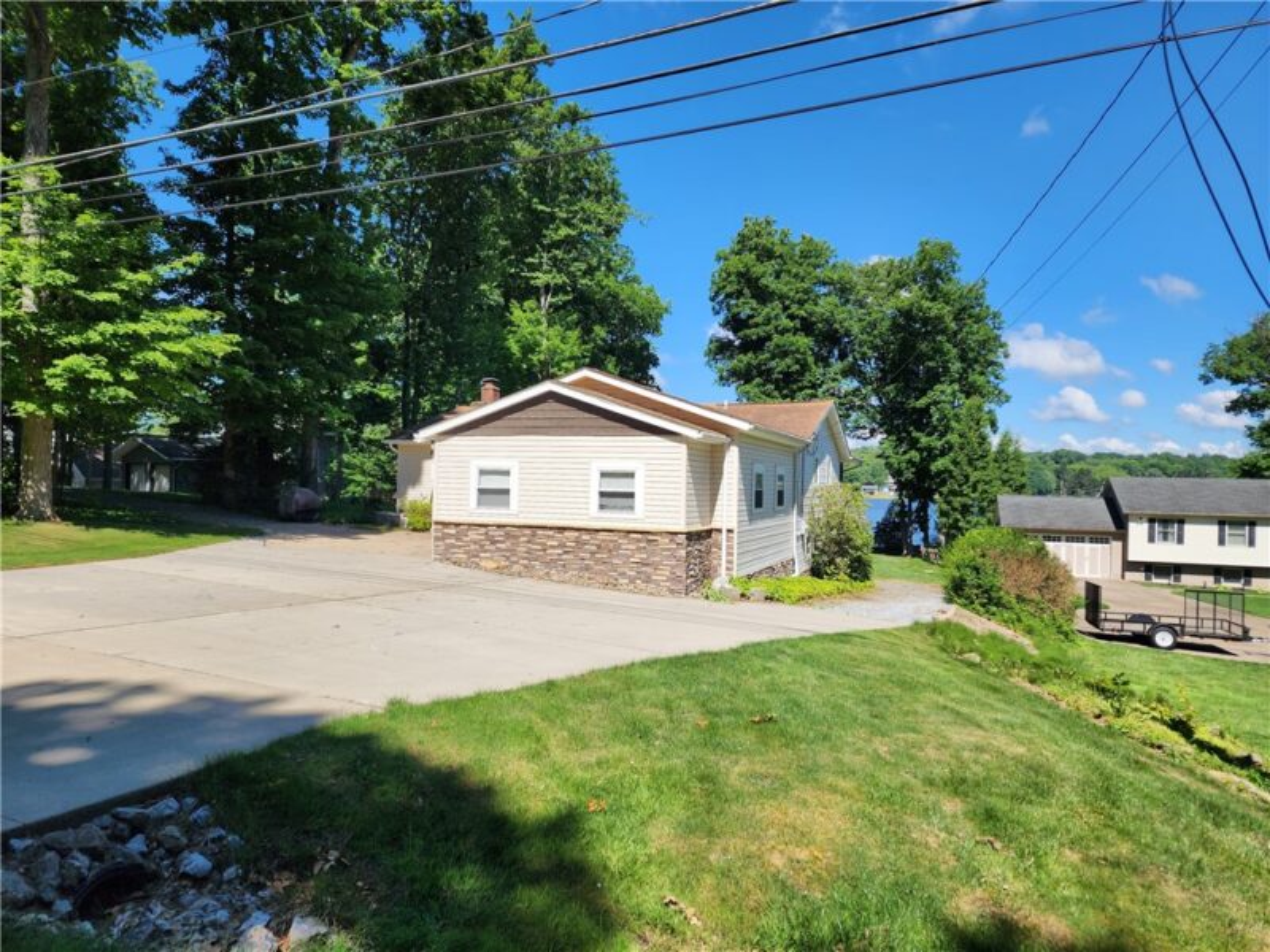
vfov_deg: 58.9
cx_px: 635
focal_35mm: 23
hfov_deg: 73.9
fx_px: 844
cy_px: 476
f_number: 1.8
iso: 12
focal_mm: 6.4
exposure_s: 1/1036
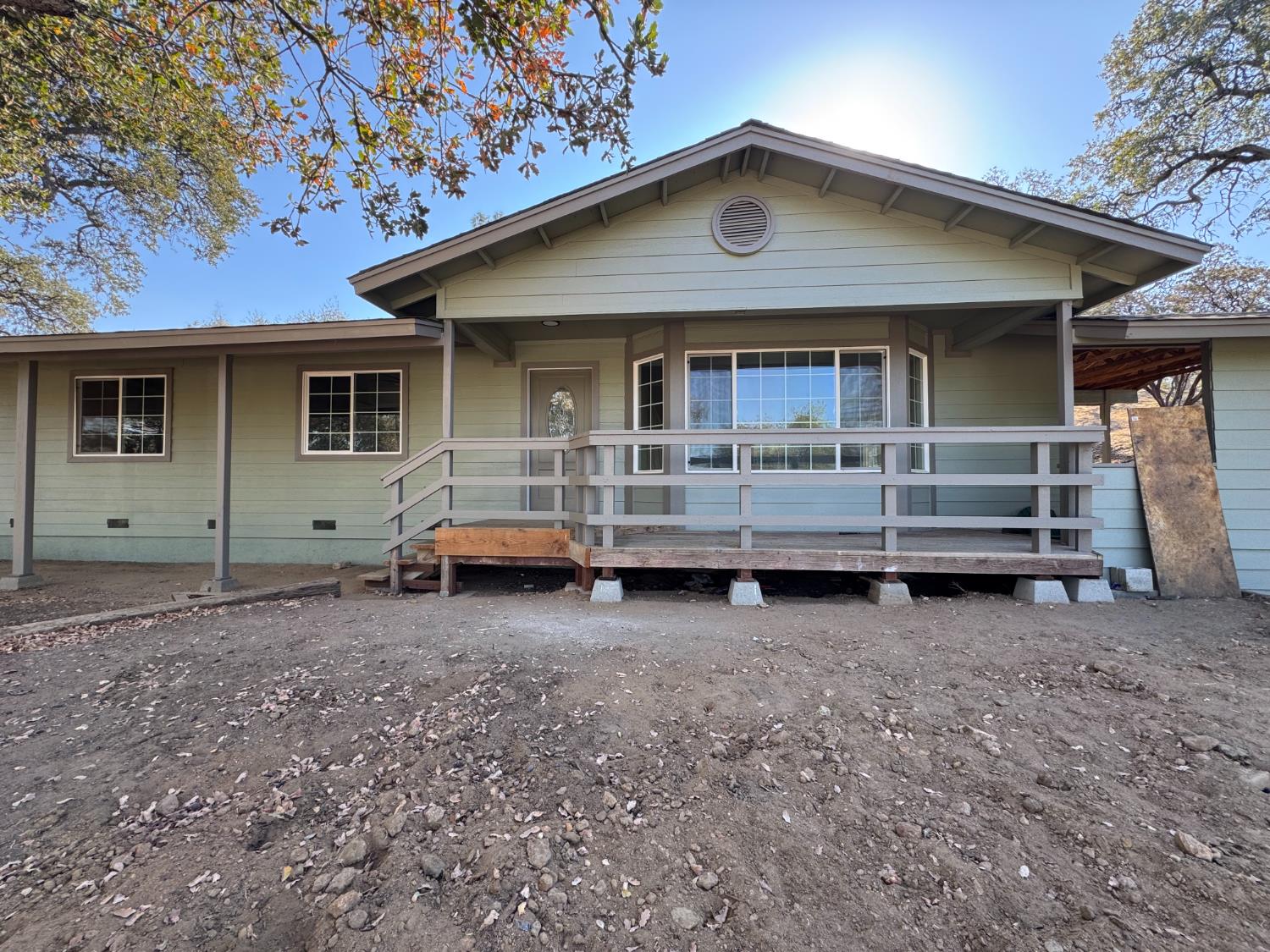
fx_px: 514
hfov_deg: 102.1
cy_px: 476
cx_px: 635
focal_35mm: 14
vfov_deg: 85.7
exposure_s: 1/153
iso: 40
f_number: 2.2
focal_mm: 2.22
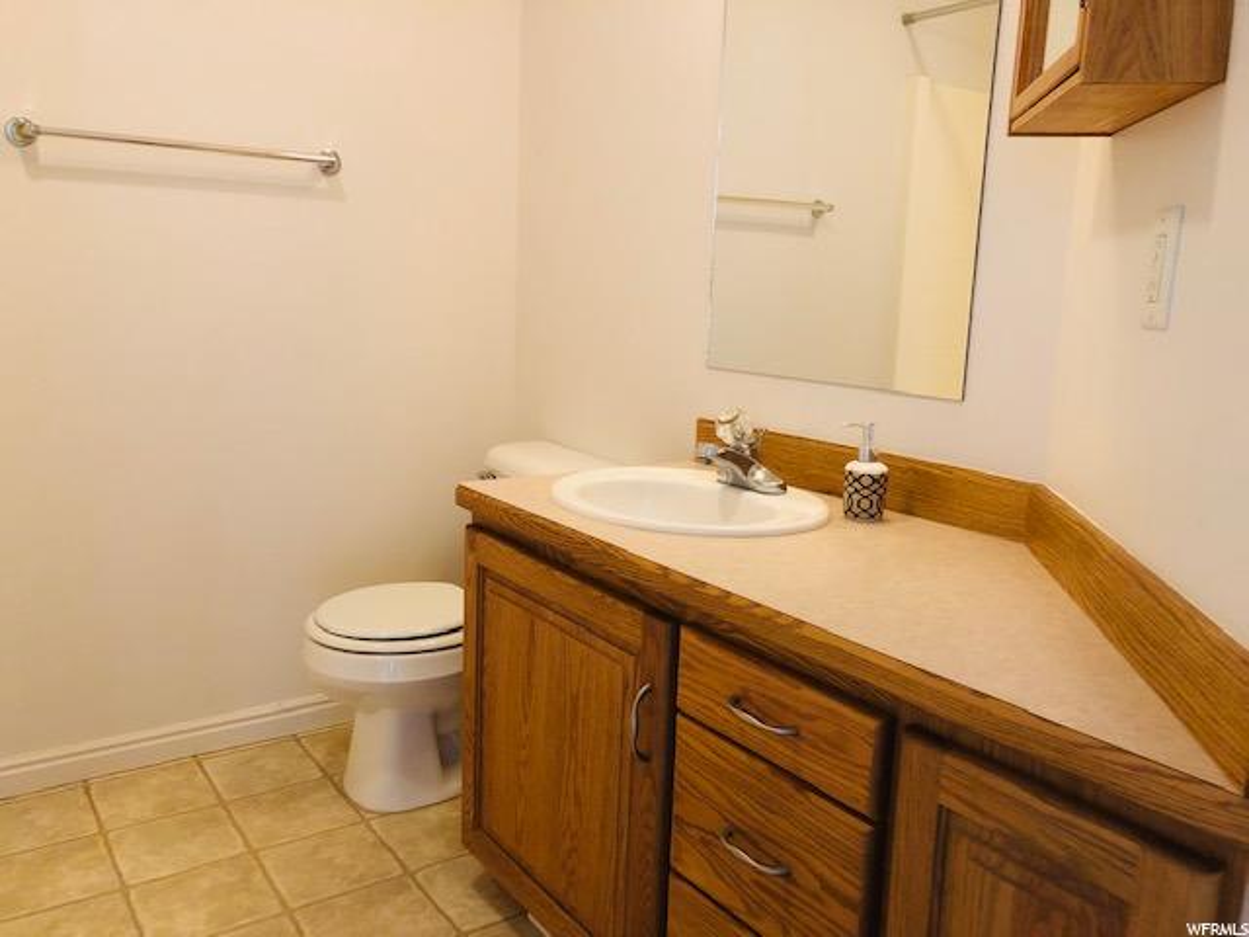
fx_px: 1010
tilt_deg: -11.5
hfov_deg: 63.4
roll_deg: -2.3
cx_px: 624
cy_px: 468
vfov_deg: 49.7
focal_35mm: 28
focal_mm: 3.99
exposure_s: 1/9
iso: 100
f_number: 1.8
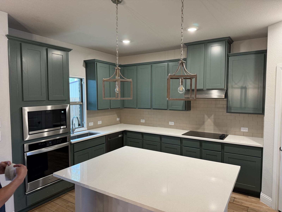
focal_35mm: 24
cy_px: 106
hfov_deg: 71.6
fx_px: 196
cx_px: 141
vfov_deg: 56.8
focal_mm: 6.76
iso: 320
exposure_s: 1/60
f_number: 1.78
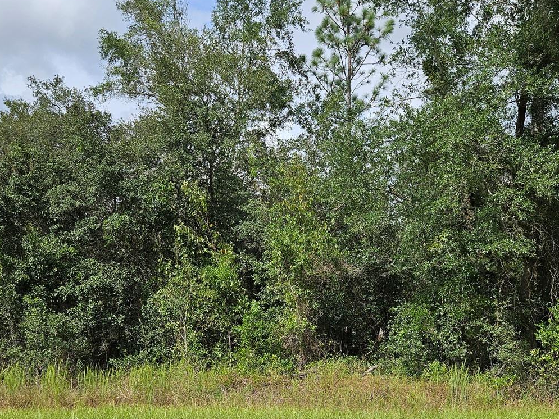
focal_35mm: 37
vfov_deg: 37.6
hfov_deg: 50.1
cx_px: 263
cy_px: 320
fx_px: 597
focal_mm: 5.4
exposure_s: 1/1854
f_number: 1.8
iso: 25
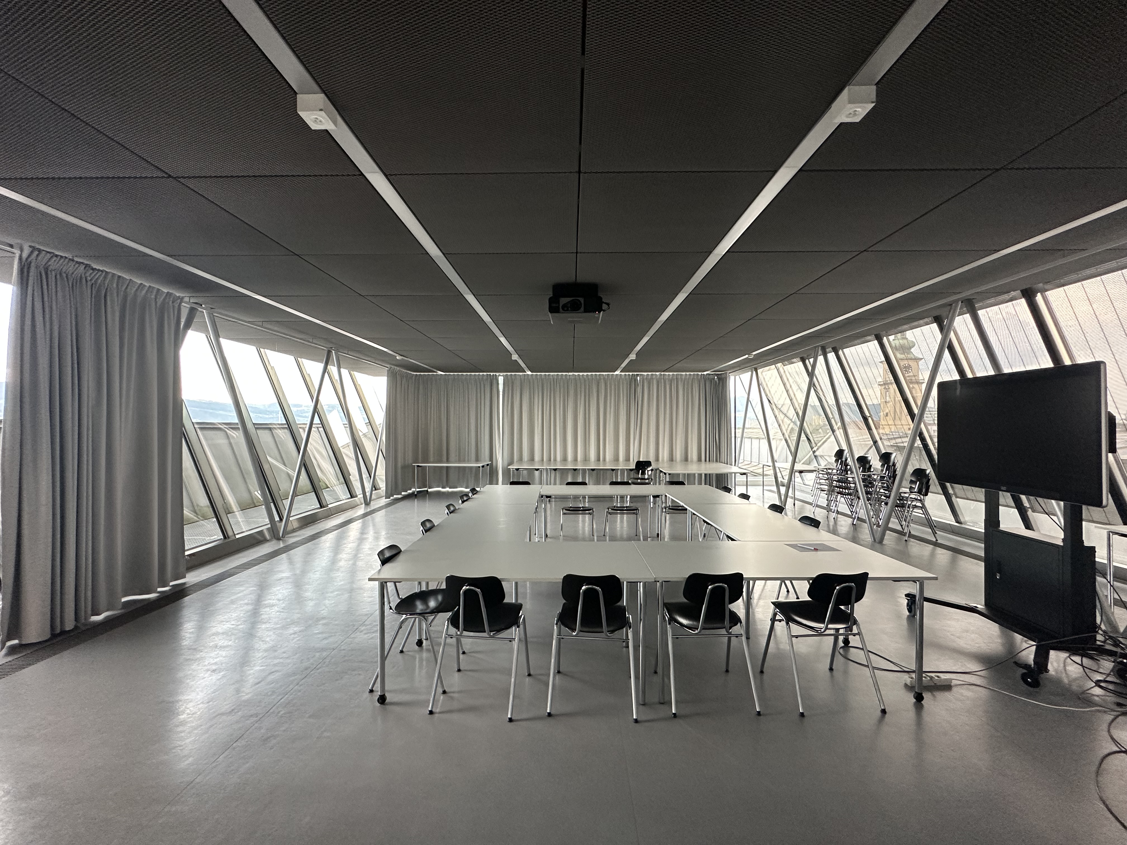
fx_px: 456
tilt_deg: +1.5
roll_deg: -0.1
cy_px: 422
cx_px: 564
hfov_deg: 102.1
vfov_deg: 85.7
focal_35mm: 14
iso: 200
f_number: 2.2
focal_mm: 2.22
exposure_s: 1/99
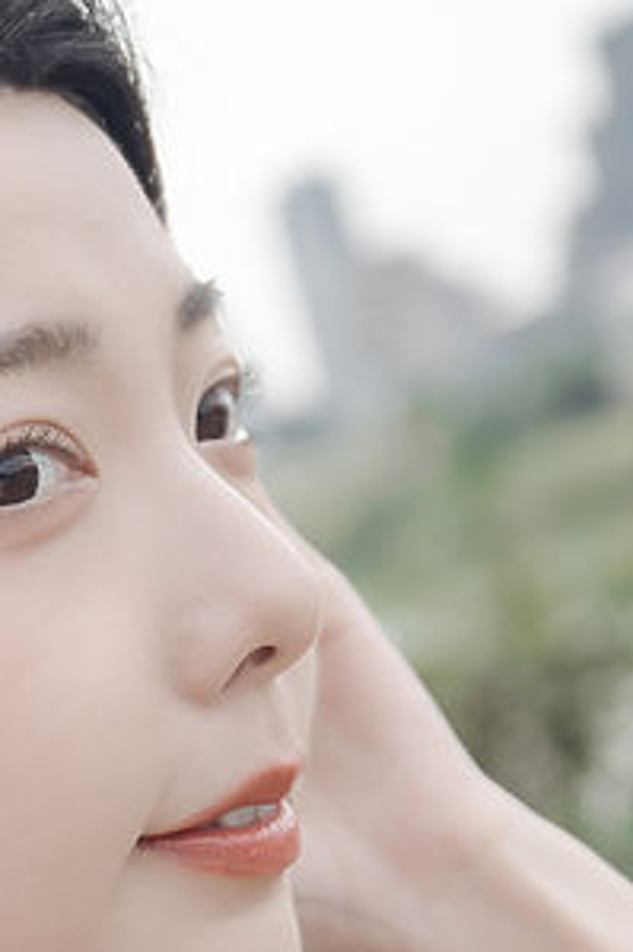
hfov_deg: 9.7
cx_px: 73
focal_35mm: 141
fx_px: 3723
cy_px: 718
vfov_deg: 14.5
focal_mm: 32
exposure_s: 1/125
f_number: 2.8
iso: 100
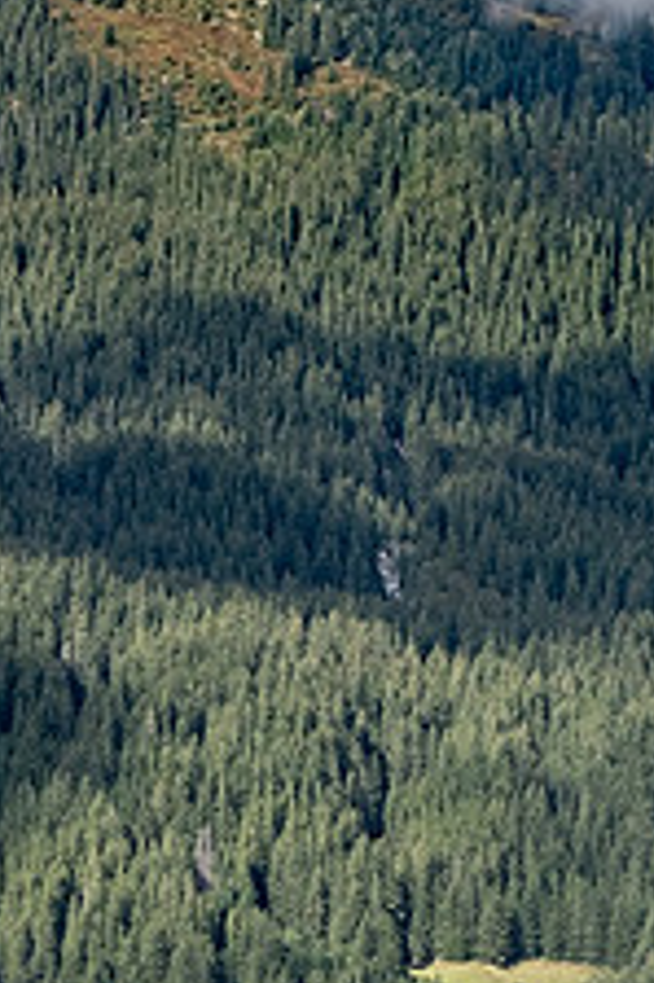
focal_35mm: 323
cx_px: -154
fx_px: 8815
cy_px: 669
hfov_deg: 4.2
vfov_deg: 6.4
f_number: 5
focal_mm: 55
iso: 320
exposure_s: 1/420
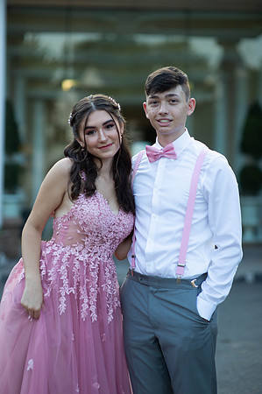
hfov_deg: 16.0
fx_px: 930
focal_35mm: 85
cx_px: 131
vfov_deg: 23.9
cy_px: 197
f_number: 2
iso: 250
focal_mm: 85
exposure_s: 1/1600
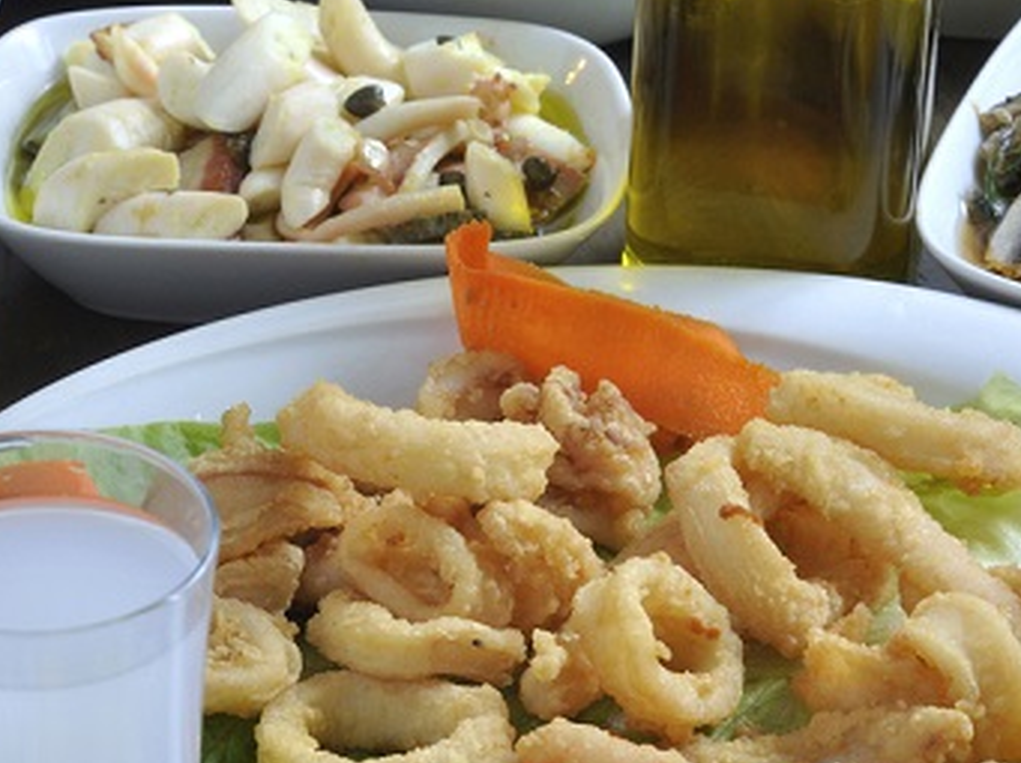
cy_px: 474
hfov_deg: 14.3
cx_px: 424
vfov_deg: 10.7
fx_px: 4066
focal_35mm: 138
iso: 200
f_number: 10
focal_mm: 50
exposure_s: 1
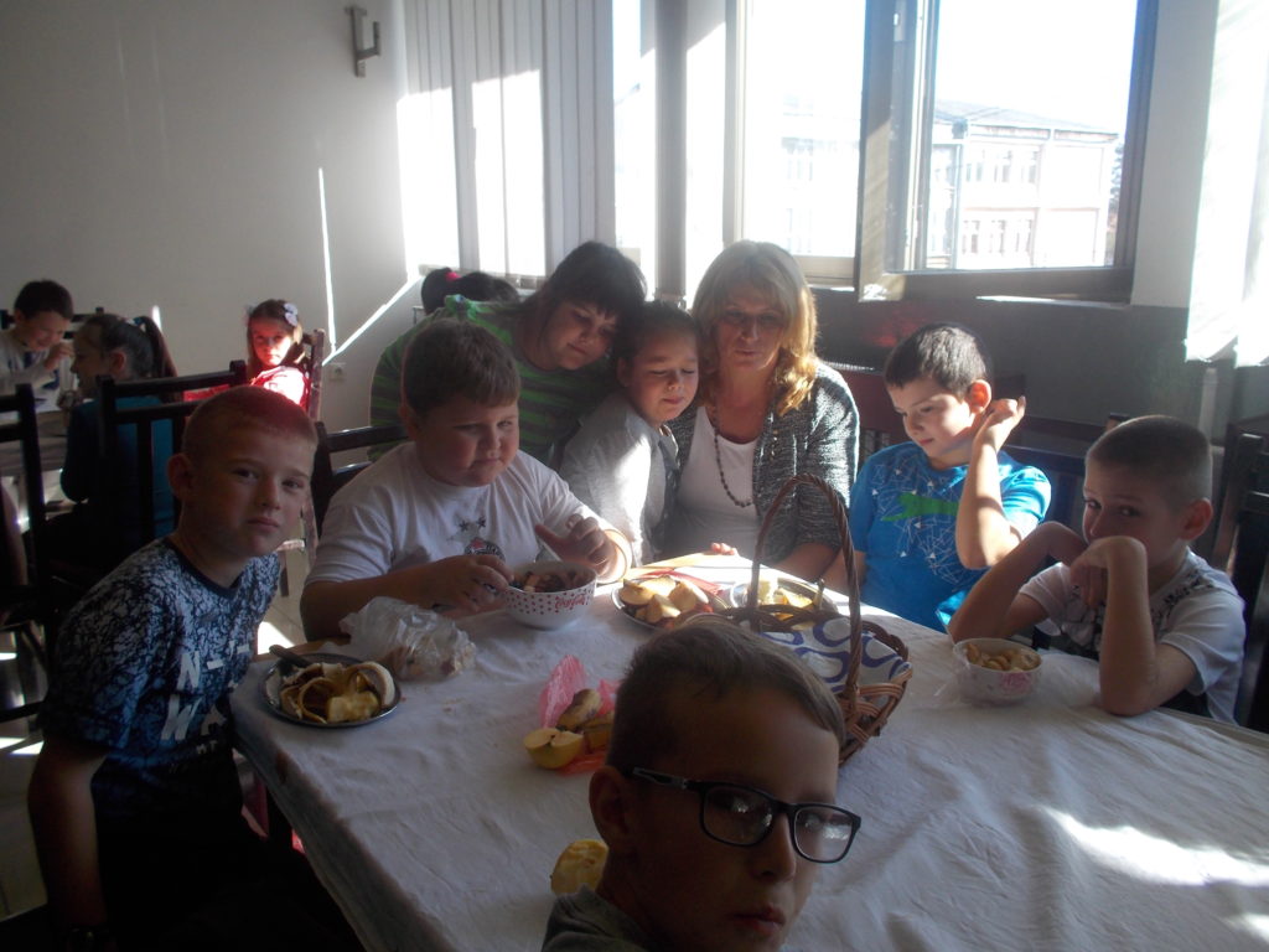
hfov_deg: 61.7
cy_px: 476
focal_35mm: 29
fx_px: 1063
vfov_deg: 48.2
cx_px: 634
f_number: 3.3
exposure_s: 1/125
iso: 80
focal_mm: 4.1
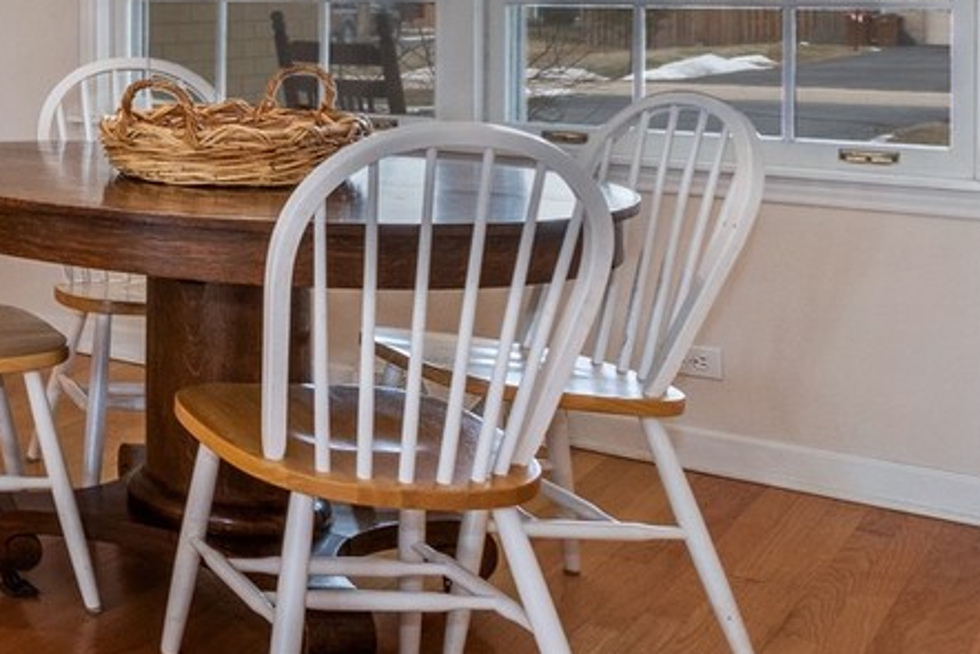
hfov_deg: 26.3
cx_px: -490
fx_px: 1498
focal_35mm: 55
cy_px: -42
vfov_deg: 23.3
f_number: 9
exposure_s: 1/10
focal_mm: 10
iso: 200
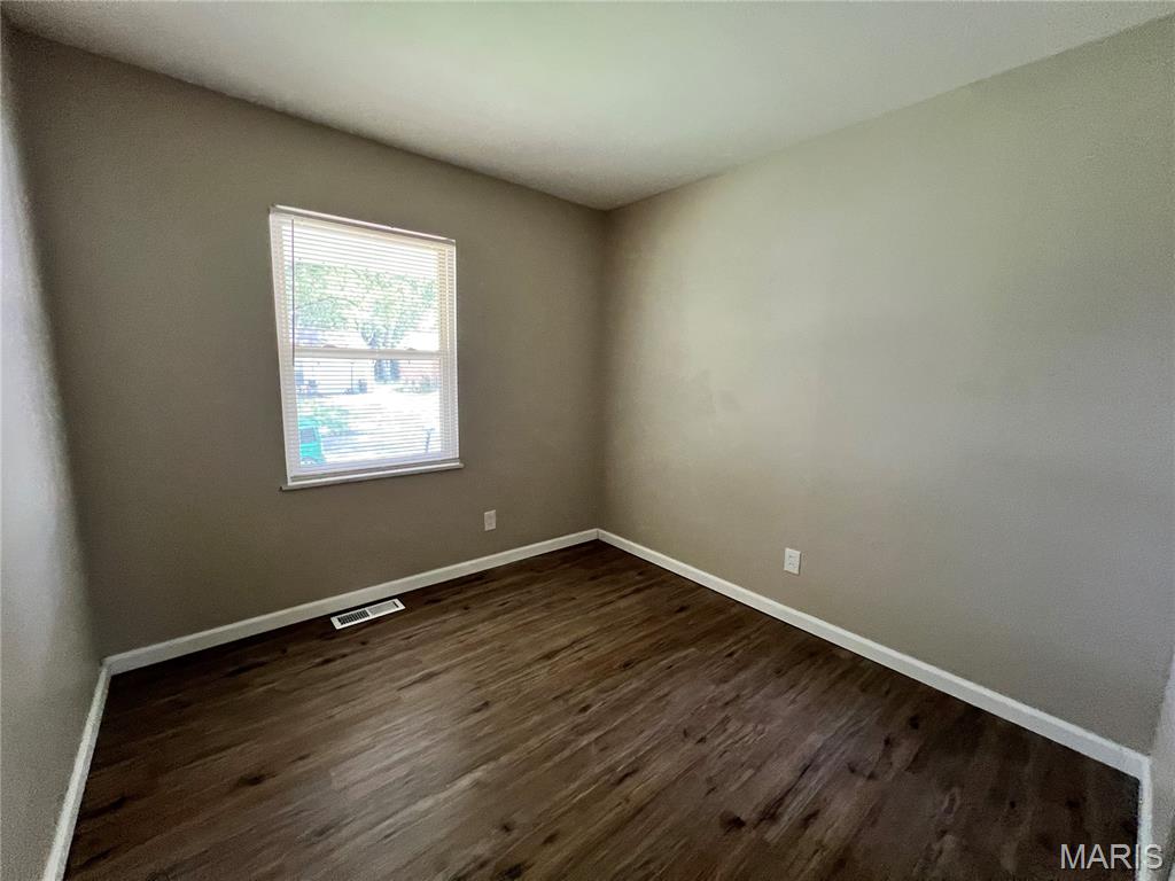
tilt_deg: -9.0
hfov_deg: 106.2
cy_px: 440
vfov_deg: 89.9
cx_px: 588
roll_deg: -1.6
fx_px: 441
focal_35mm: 13
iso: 400
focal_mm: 1.57
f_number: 1.8
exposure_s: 1/60
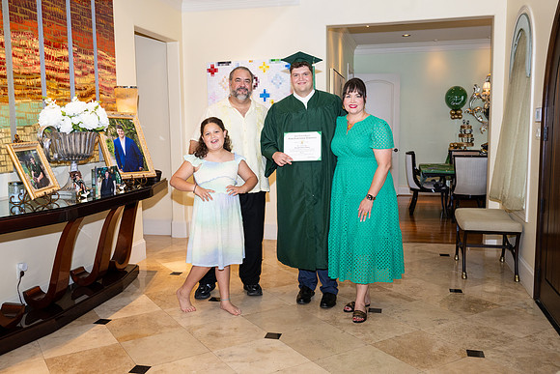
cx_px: 280
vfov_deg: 39.4
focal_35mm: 34
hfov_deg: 56.5
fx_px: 521
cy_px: 187
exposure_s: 1/80
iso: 800
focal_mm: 33.5
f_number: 5.6
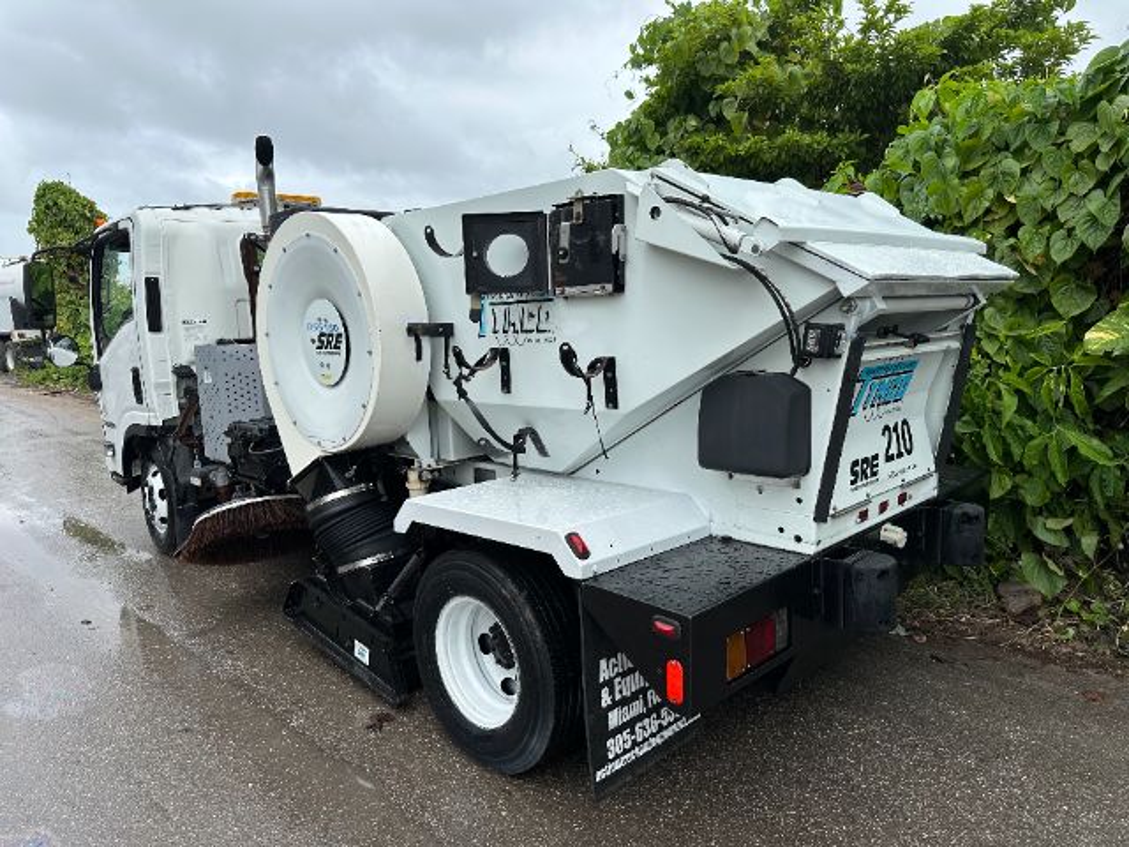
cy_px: 424
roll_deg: +0.2
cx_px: 564
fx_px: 783
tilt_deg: -7.6
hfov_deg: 71.6
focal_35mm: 24
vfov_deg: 56.8
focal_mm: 6.86
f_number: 1.78
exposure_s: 1/4545
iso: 80
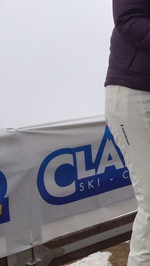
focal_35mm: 83
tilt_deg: -2.3
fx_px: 586
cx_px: 314
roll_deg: +3.6
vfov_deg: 25.5
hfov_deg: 12.5
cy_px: 99
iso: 32
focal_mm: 4.15
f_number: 2.2
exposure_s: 1/3731
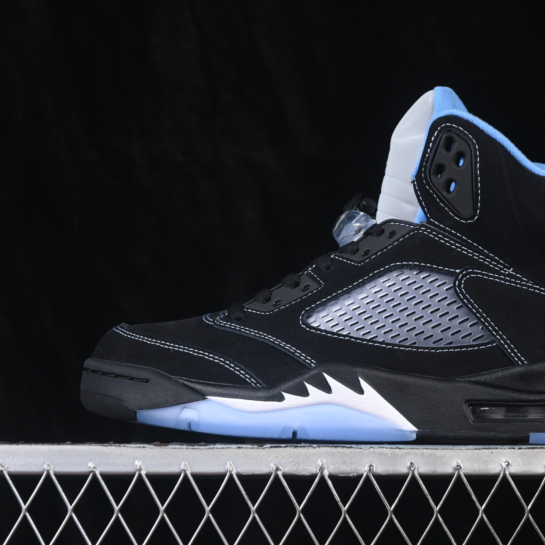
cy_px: 273
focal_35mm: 96
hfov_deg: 18.0
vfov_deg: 18.1
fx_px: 1710
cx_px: 384
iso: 160
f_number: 6.3
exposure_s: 1/60
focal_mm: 50
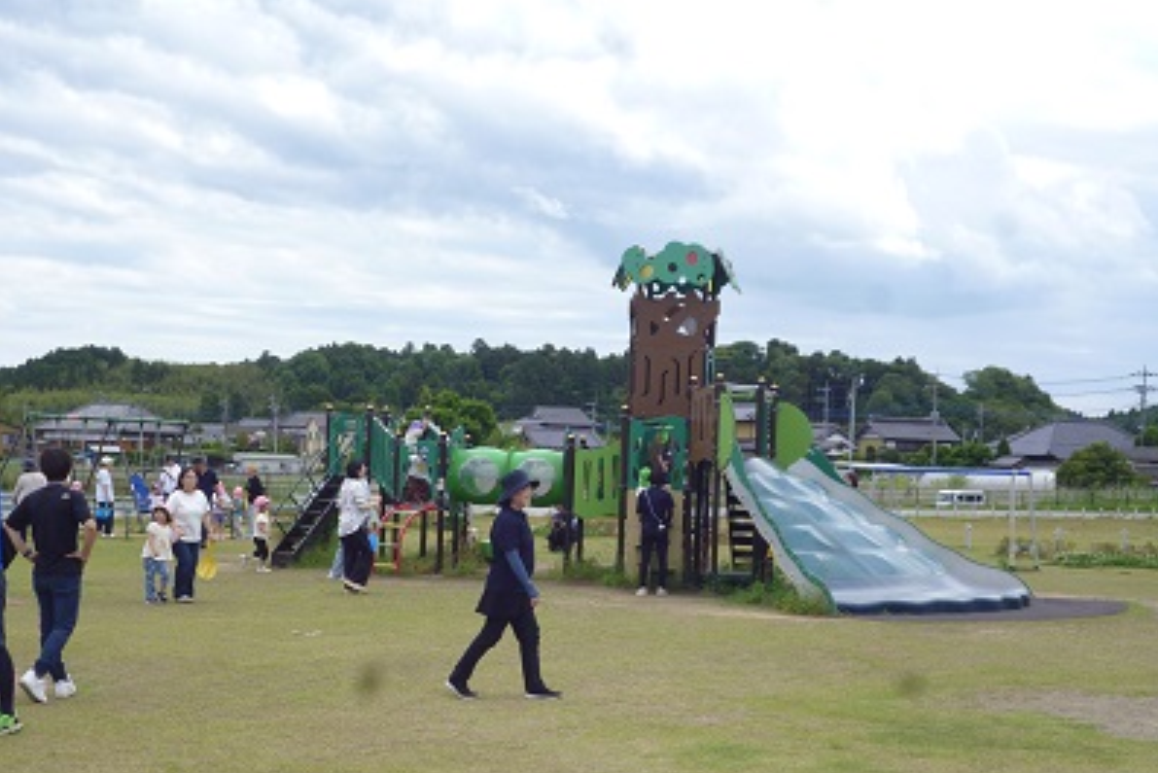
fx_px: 2124
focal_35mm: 66
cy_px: 429
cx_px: 580
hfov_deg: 30.5
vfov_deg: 20.6
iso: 100
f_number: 4.7
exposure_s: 1/320
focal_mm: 11.2
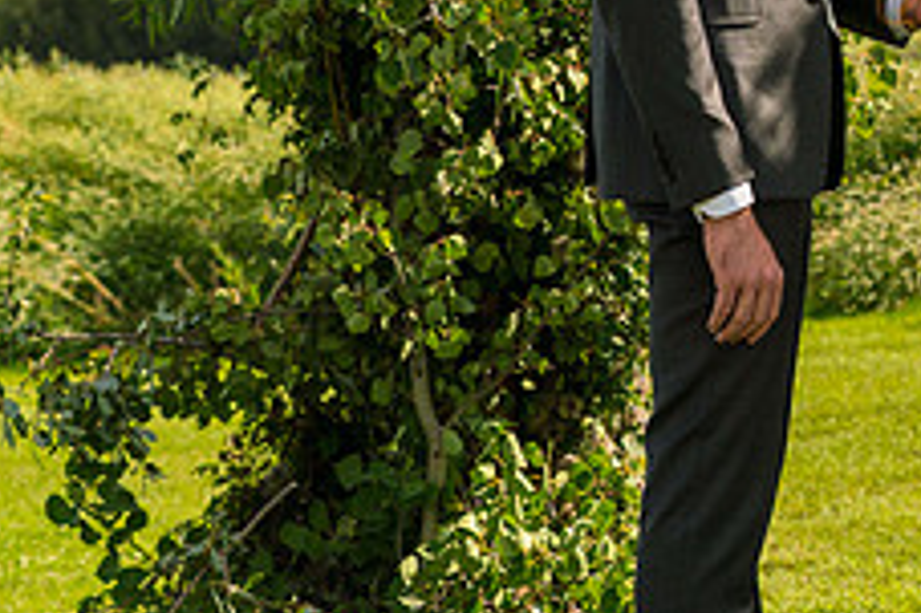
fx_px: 3272
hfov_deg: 15.5
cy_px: -2
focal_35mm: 128
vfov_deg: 10.6
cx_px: 1051
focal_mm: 50
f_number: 4.5
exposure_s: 1/2000
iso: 400
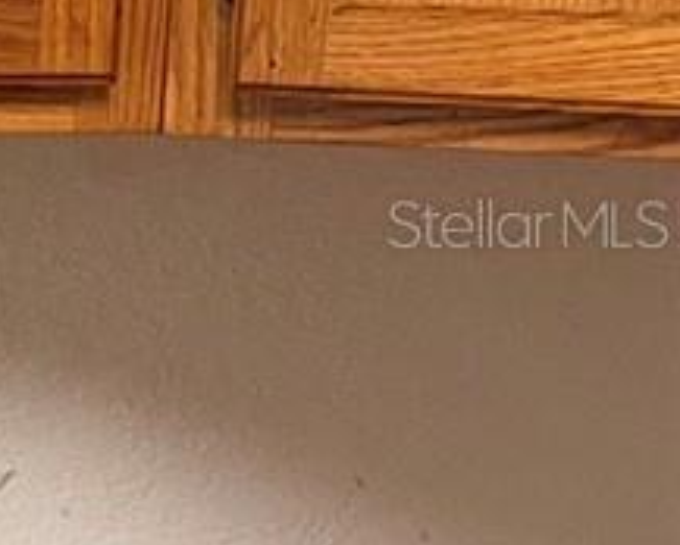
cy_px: 222
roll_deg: +0.2
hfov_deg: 7.8
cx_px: -1824
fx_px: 3767
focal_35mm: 187
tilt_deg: -6.7
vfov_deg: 8.3
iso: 160
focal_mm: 5.7
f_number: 1.5
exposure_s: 1/60
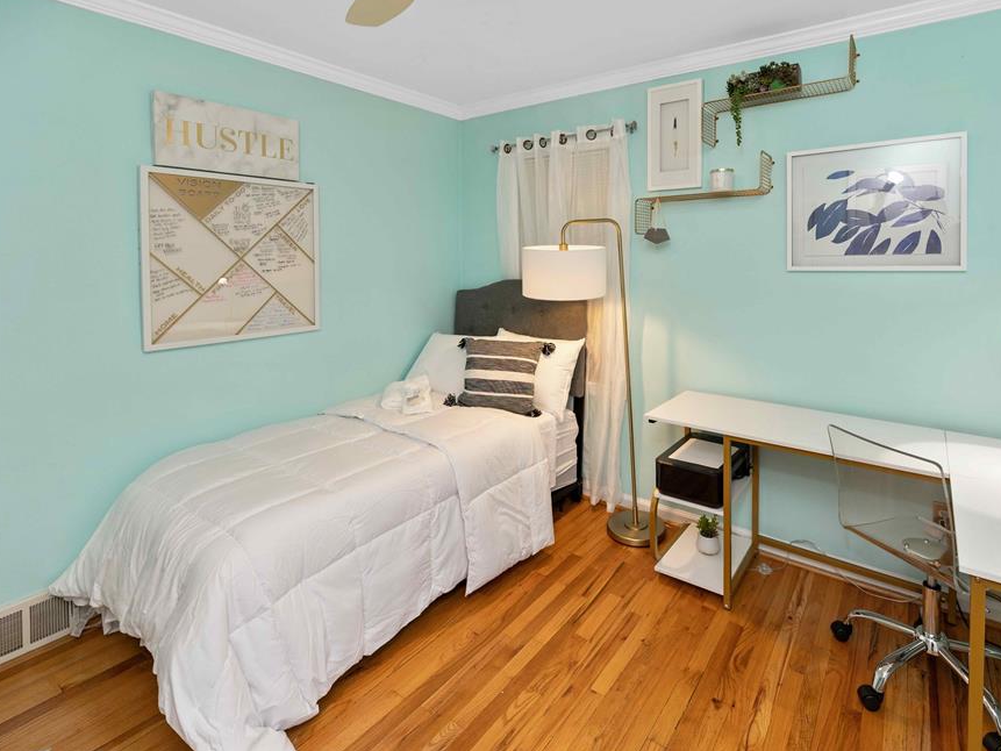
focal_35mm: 16
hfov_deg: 94.4
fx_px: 463
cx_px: 531
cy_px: 368
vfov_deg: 78.1
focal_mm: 14
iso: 320
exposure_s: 1/60
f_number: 4
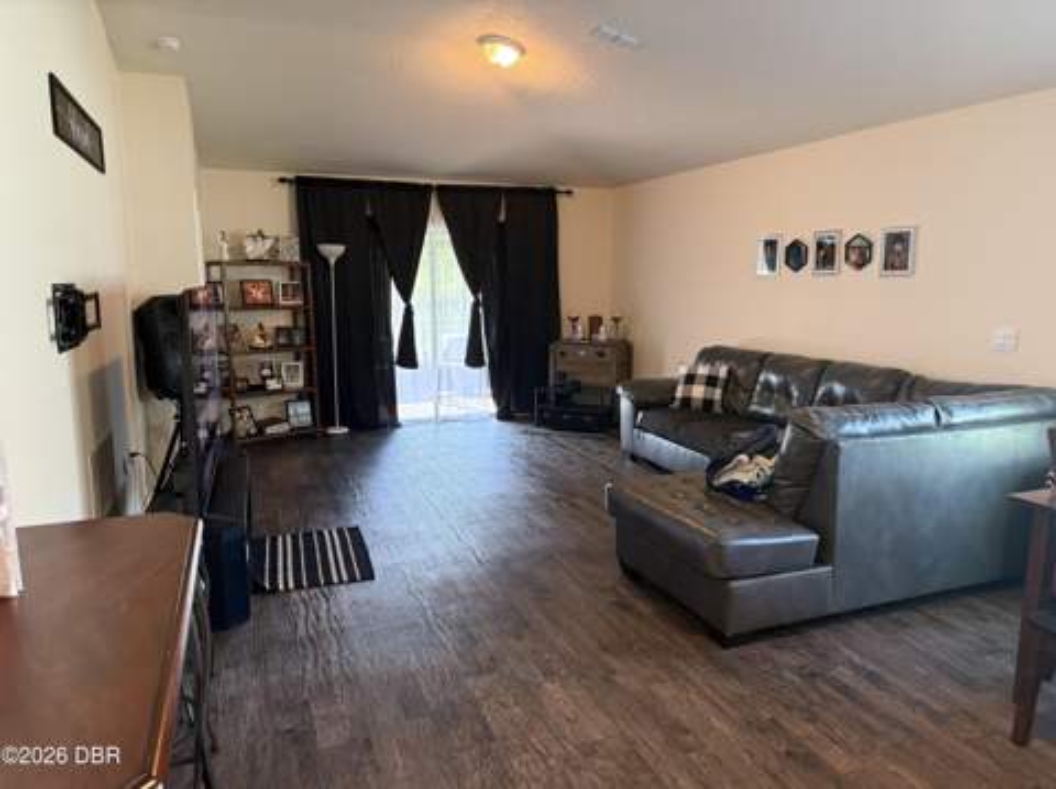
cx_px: 528
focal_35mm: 24
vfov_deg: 56.7
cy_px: 394
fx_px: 731
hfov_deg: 71.7
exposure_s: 1/60
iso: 400
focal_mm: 6.76
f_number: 1.78
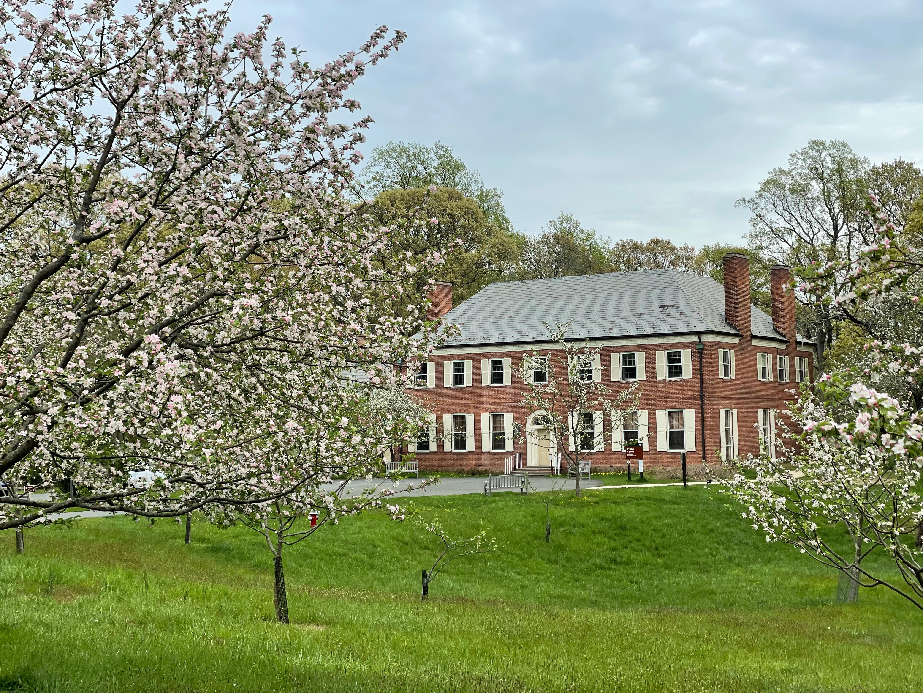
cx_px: 462
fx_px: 1387
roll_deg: +0.9
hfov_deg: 36.8
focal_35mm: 52
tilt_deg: +2.8
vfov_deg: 28.0
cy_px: 346
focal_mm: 6
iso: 25
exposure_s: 1/1295
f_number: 2
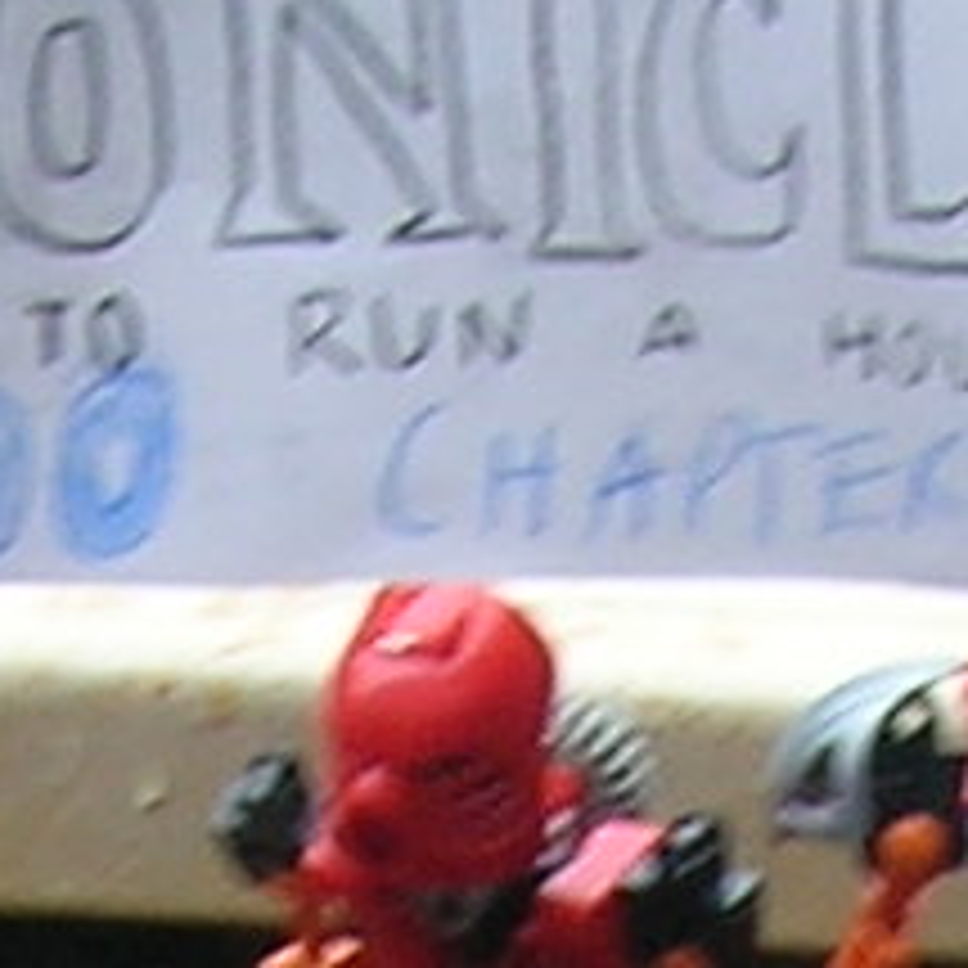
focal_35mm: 320
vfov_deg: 5.2
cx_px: 716
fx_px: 10124
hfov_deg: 5.5
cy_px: 2949
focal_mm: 5.7
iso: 50
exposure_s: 1/58.7
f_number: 4.9
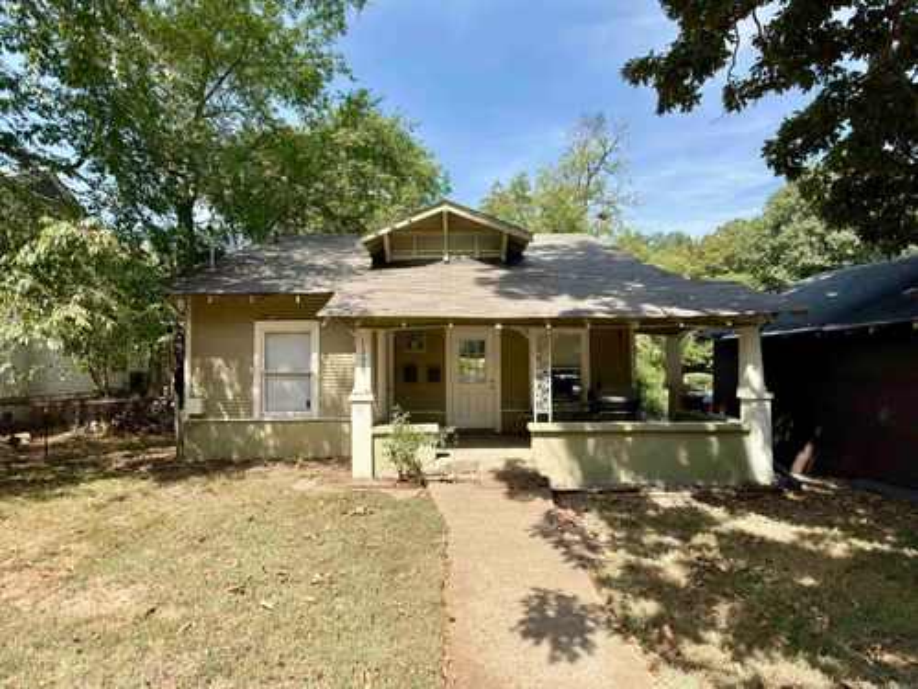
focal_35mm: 24
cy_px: 344
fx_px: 636
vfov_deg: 56.8
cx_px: 459
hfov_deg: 71.6
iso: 64
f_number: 1.78
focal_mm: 6.76
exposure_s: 1/1934
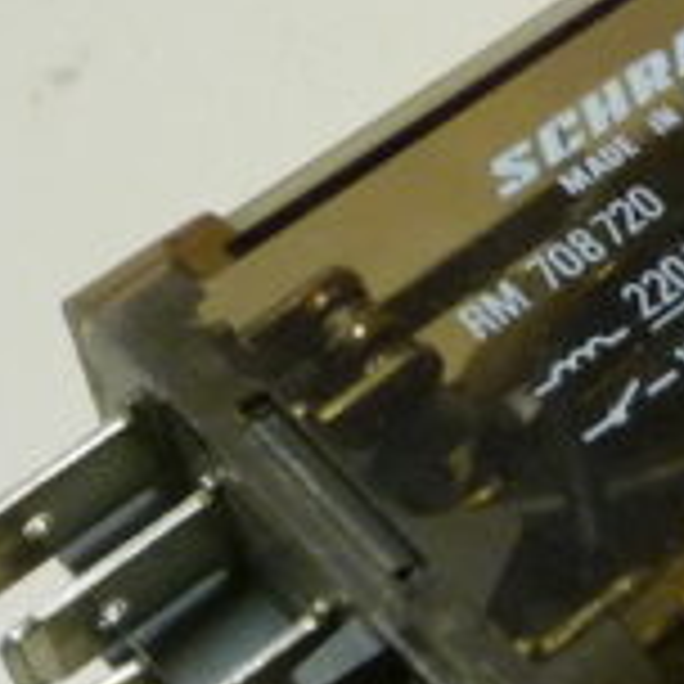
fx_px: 2258
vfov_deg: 17.2
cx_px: 648
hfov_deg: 16.9
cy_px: 378
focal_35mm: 101
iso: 400
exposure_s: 1/25
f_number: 3.3
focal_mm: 5.2
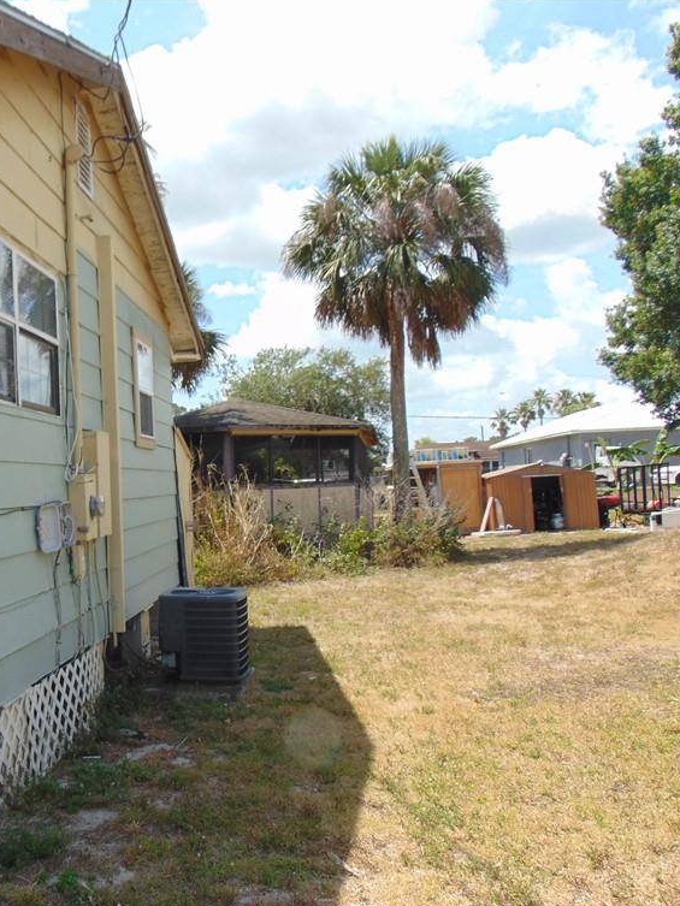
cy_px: 458
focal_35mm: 34
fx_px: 890
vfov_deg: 53.9
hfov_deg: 39.1
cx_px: 82
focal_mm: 4.5
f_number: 7.7
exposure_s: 1/200
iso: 80
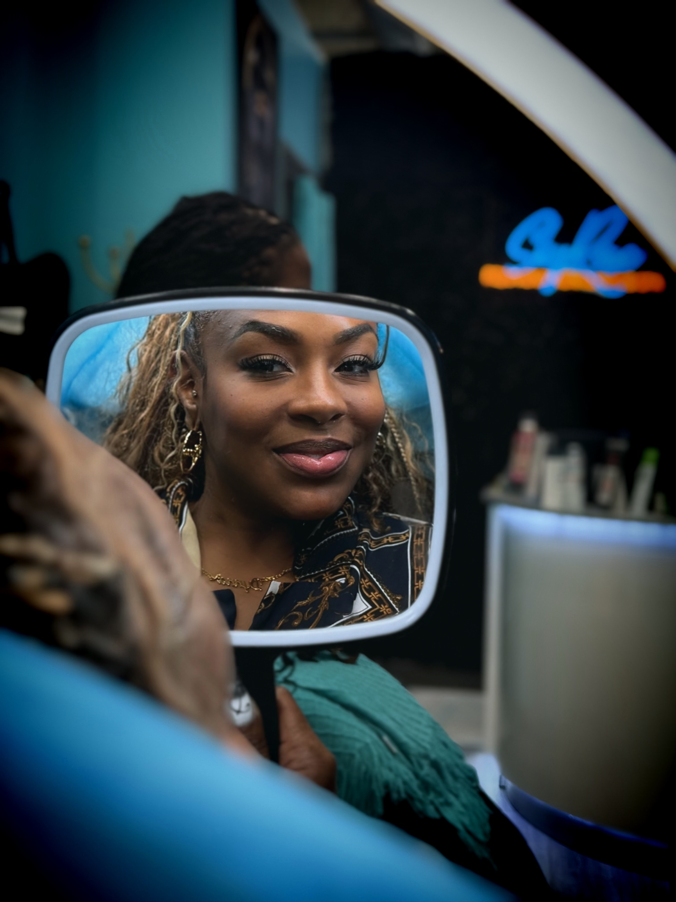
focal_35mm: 48
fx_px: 1250
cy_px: 451
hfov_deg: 30.3
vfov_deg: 39.7
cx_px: 338
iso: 160
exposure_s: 1/206
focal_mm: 6.76
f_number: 1.78
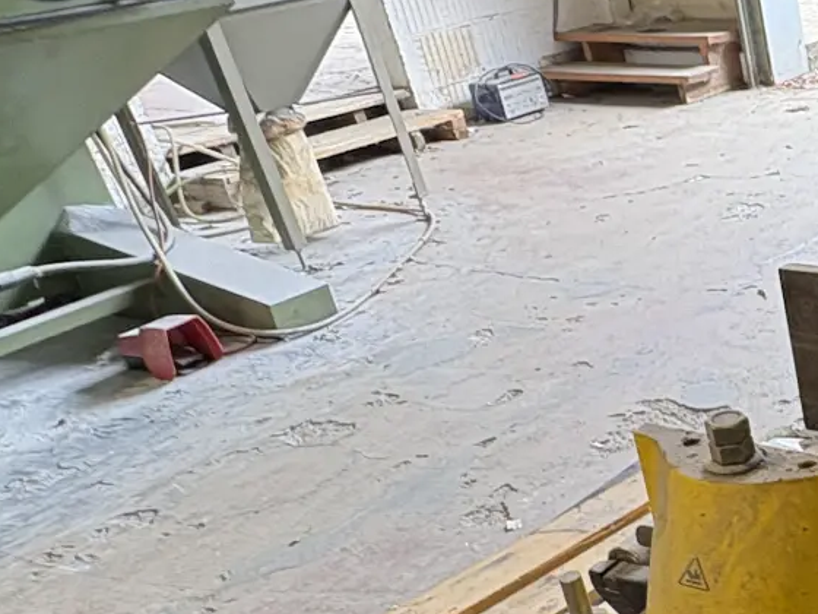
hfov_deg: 31.0
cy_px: 441
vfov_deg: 29.9
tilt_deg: -28.2
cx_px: 1060
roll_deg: +3.6
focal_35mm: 48
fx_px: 1134
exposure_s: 1/50
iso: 125
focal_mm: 2.22
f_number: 2.2
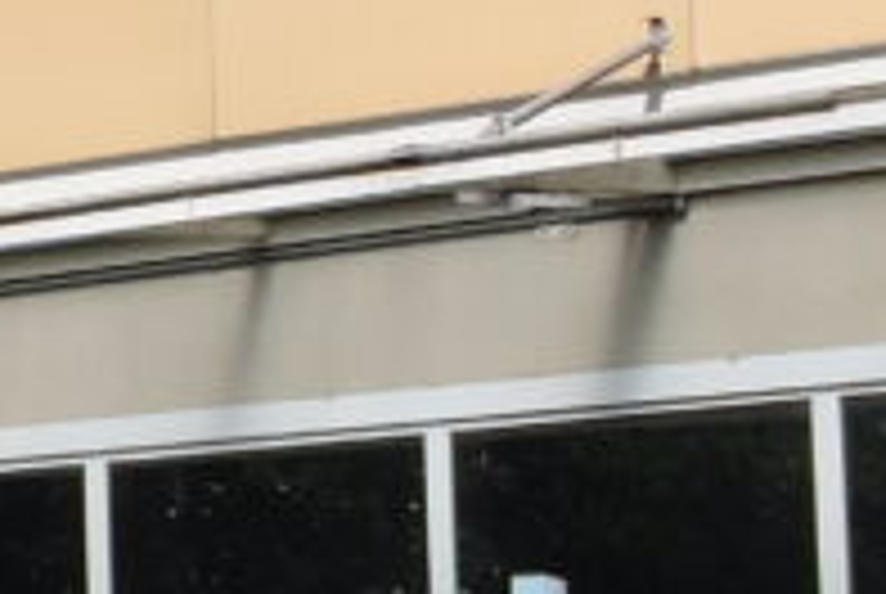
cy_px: 626
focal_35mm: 148
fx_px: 3648
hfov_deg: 10.4
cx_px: -1691
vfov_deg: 9.2
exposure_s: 1/1250
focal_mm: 4.3
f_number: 4.2
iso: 100
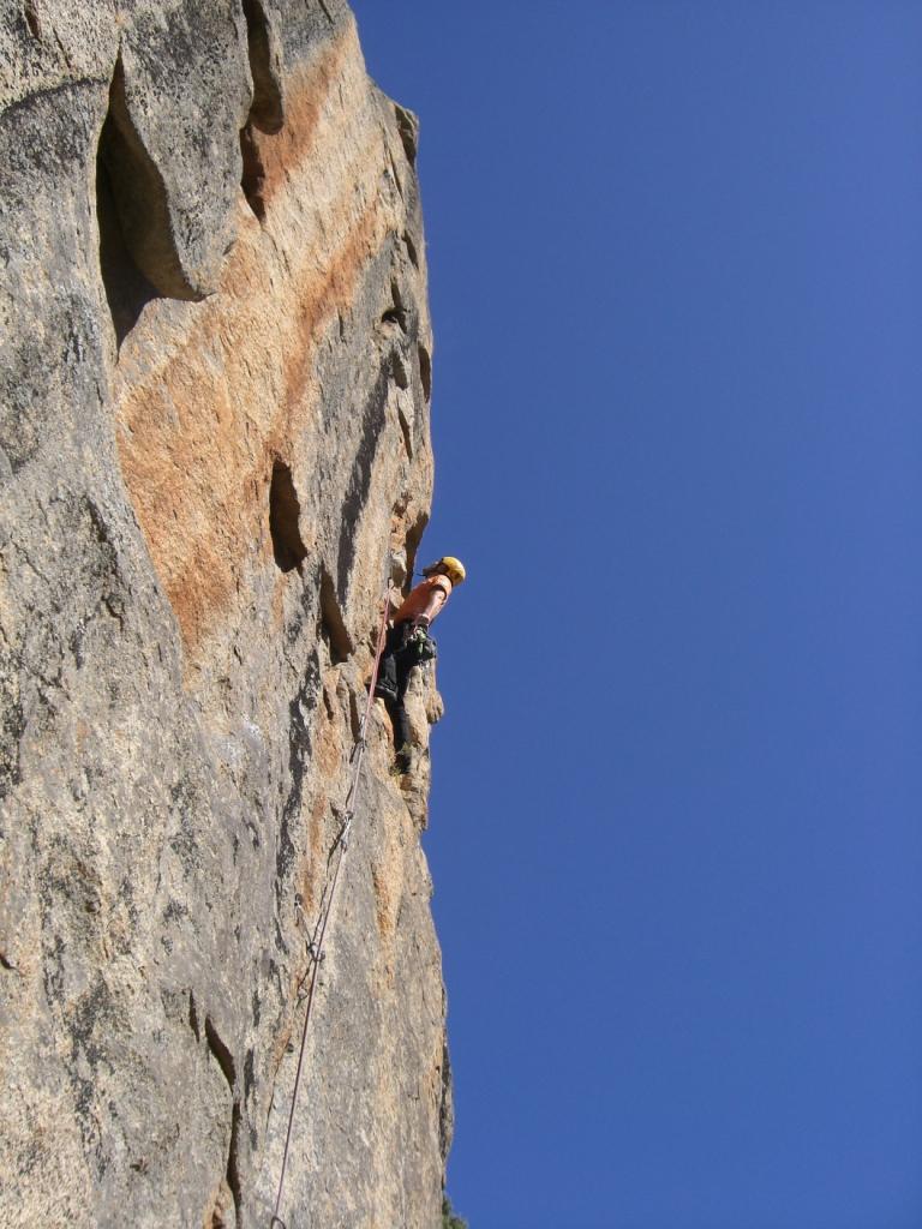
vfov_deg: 49.0
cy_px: 614
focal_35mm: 38
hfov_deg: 37.7
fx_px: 1350
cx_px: 461
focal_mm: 6.2
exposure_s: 1/500
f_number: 4.3
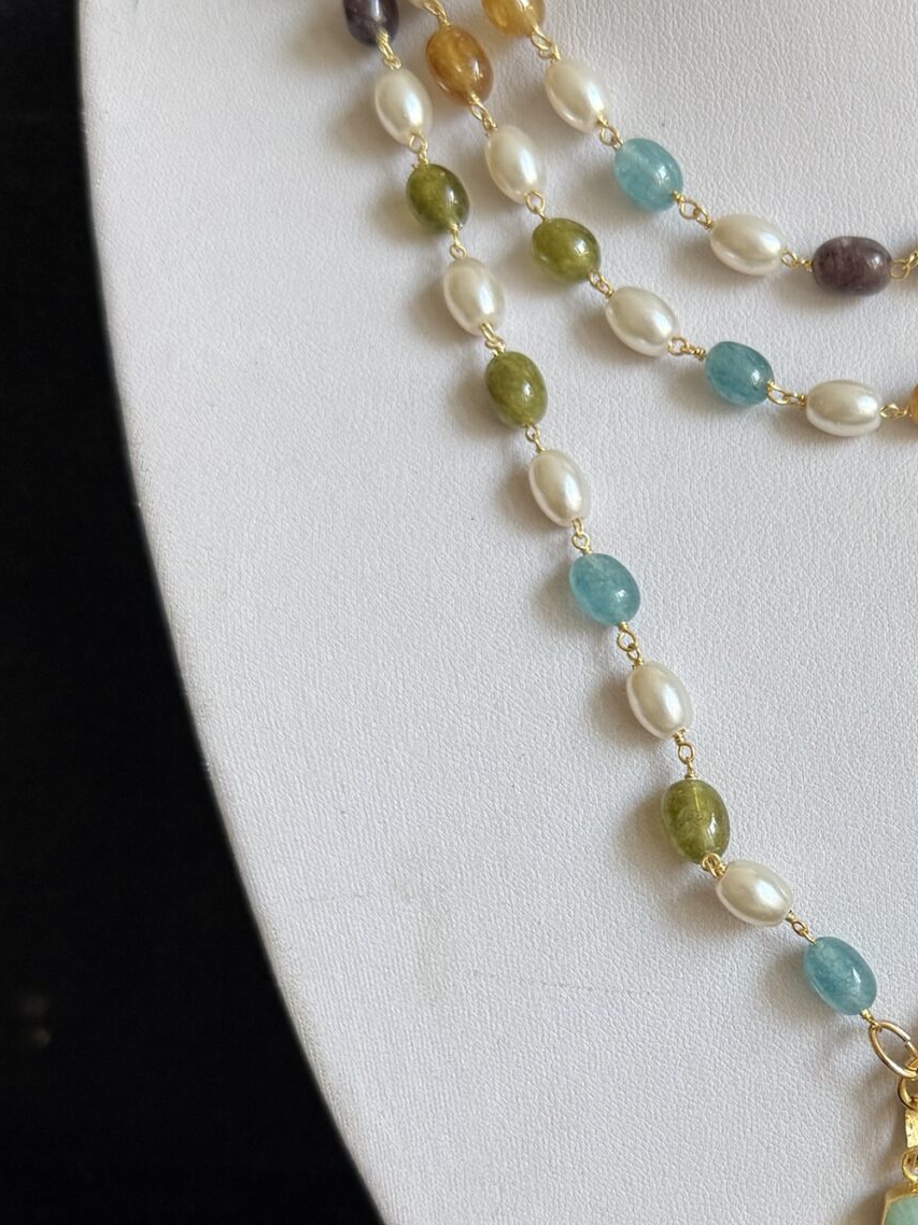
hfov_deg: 25.9
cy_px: 791
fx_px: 1910
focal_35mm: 54
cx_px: 885
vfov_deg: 35.3
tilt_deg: -25.6
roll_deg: +0.1
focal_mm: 6.76
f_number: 1.78
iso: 160
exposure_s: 1/121
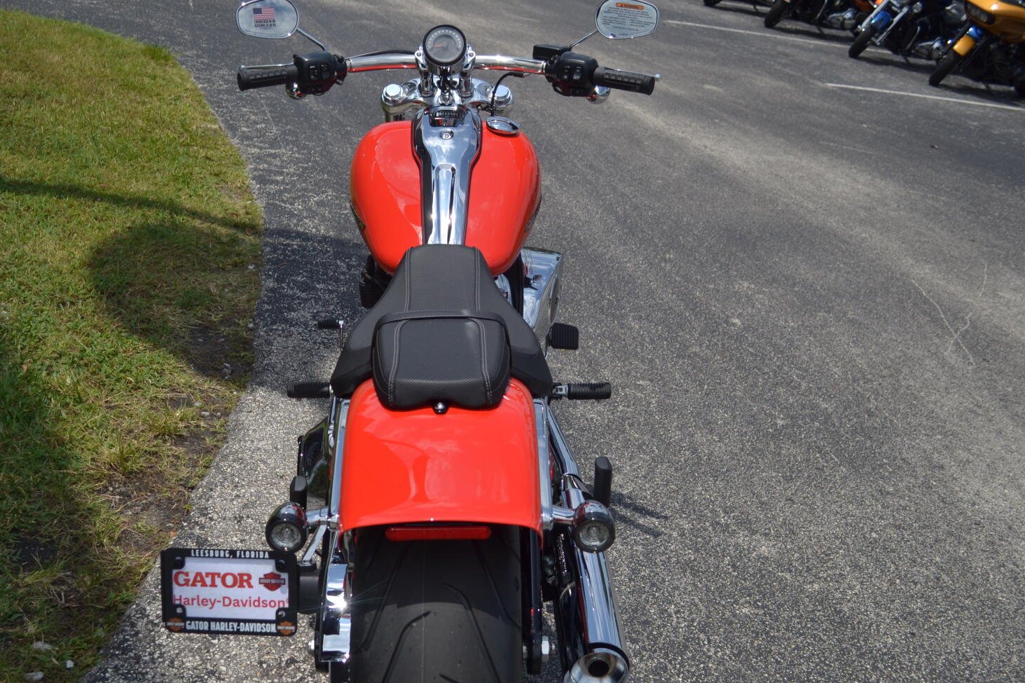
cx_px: 449
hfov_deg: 47.3
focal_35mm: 41
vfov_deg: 32.5
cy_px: 418
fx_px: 1167
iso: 100
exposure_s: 1/1600
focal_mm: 20
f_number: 3.8
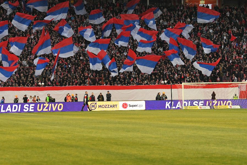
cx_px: 60
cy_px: 27
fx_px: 1180
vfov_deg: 8.0
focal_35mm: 172
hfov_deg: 11.9
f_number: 4
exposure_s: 1/1000
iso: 4000
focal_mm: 95
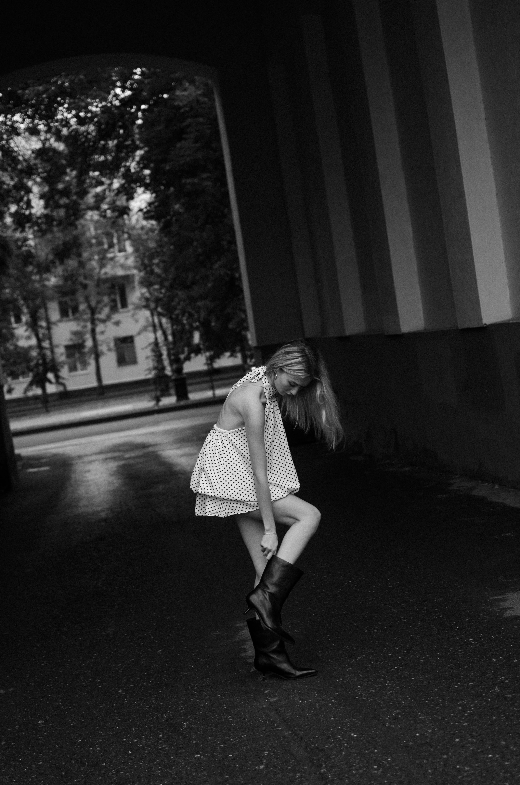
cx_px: 260
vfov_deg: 37.9
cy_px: 392
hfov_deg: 25.6
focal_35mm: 52
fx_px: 1143
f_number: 2.5
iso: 200
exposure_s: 1/160
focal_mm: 35
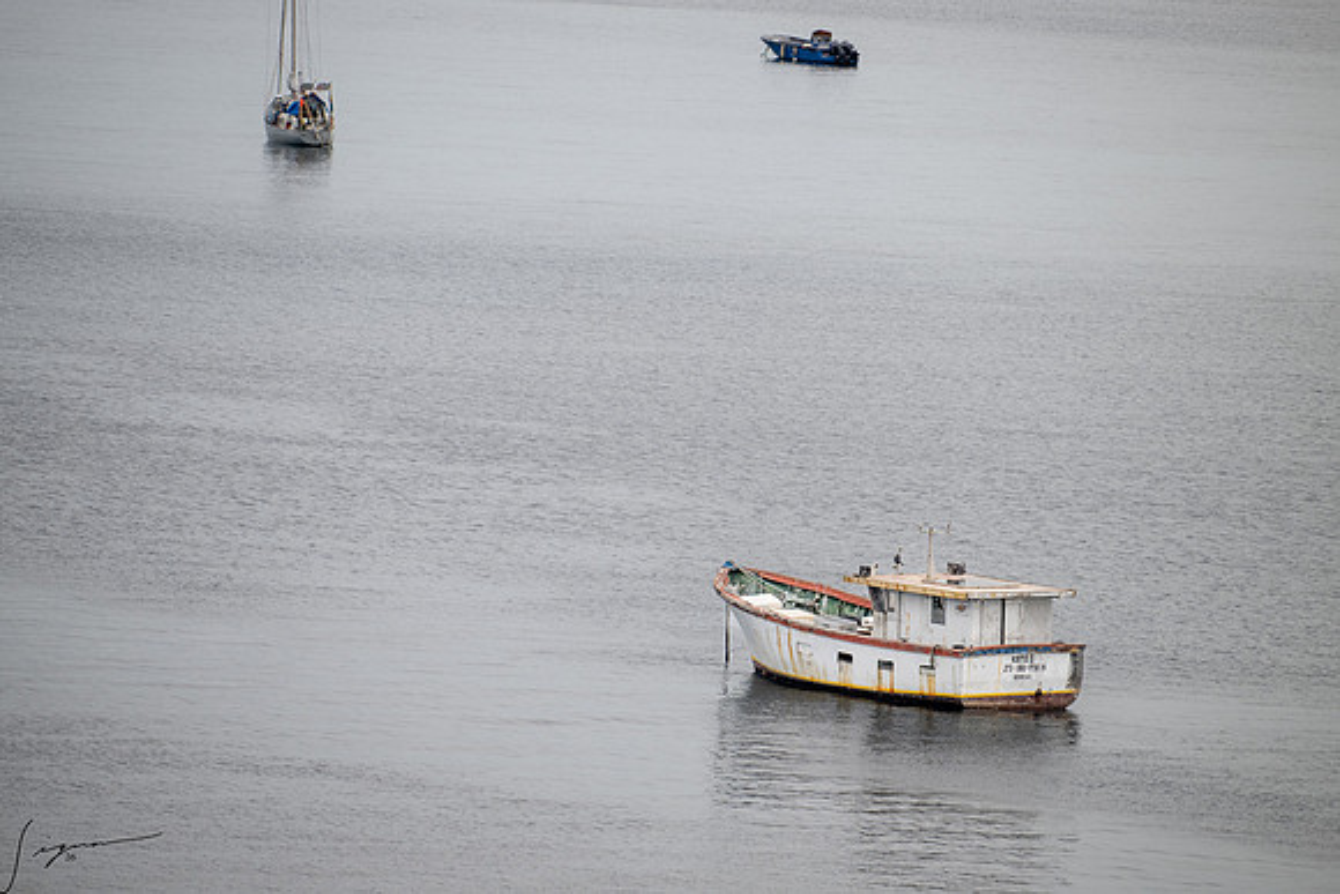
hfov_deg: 5.2
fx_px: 14892
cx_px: 670
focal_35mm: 400
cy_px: 447
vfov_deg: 3.4
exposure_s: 1/1600
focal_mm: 400
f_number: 5.6
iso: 1600
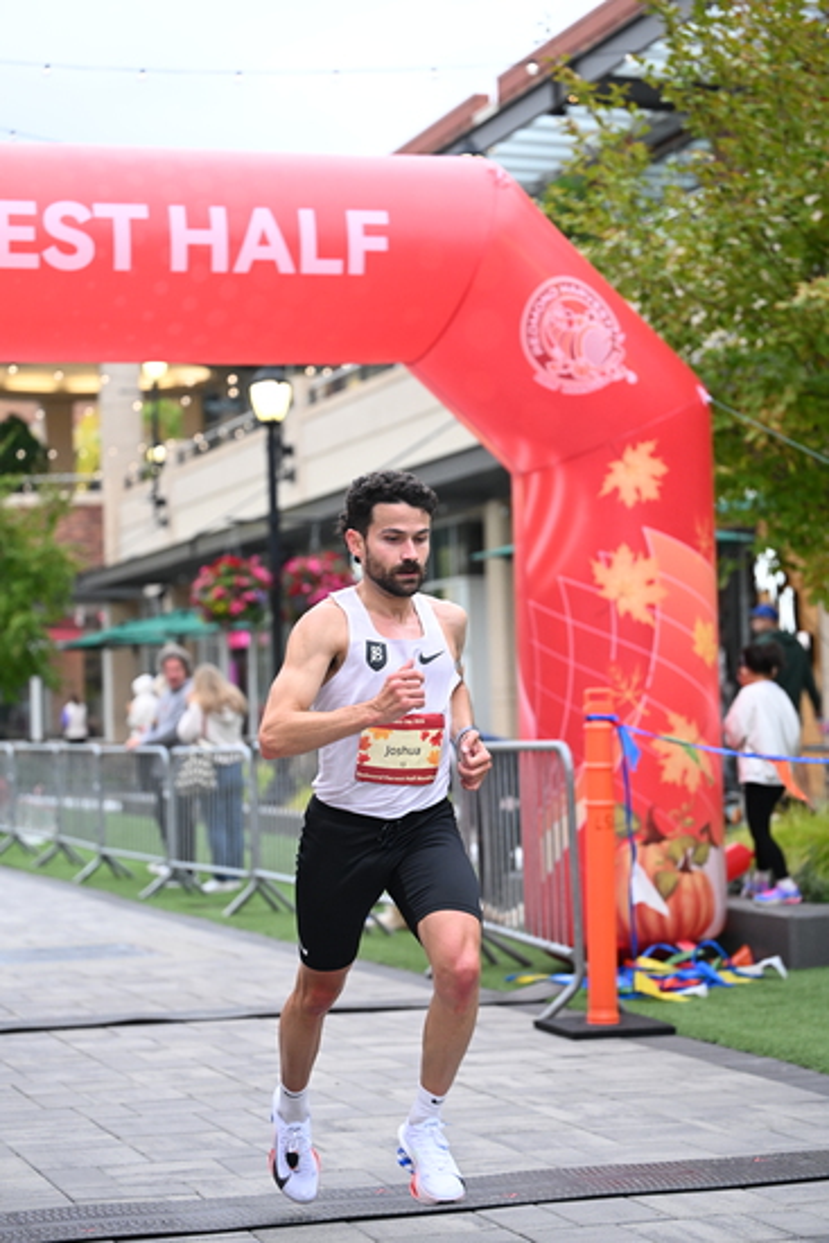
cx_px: 414
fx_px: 2485
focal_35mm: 72
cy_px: 622
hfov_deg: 18.9
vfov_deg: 28.1
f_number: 2.8
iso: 1600
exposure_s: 1/800
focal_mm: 72
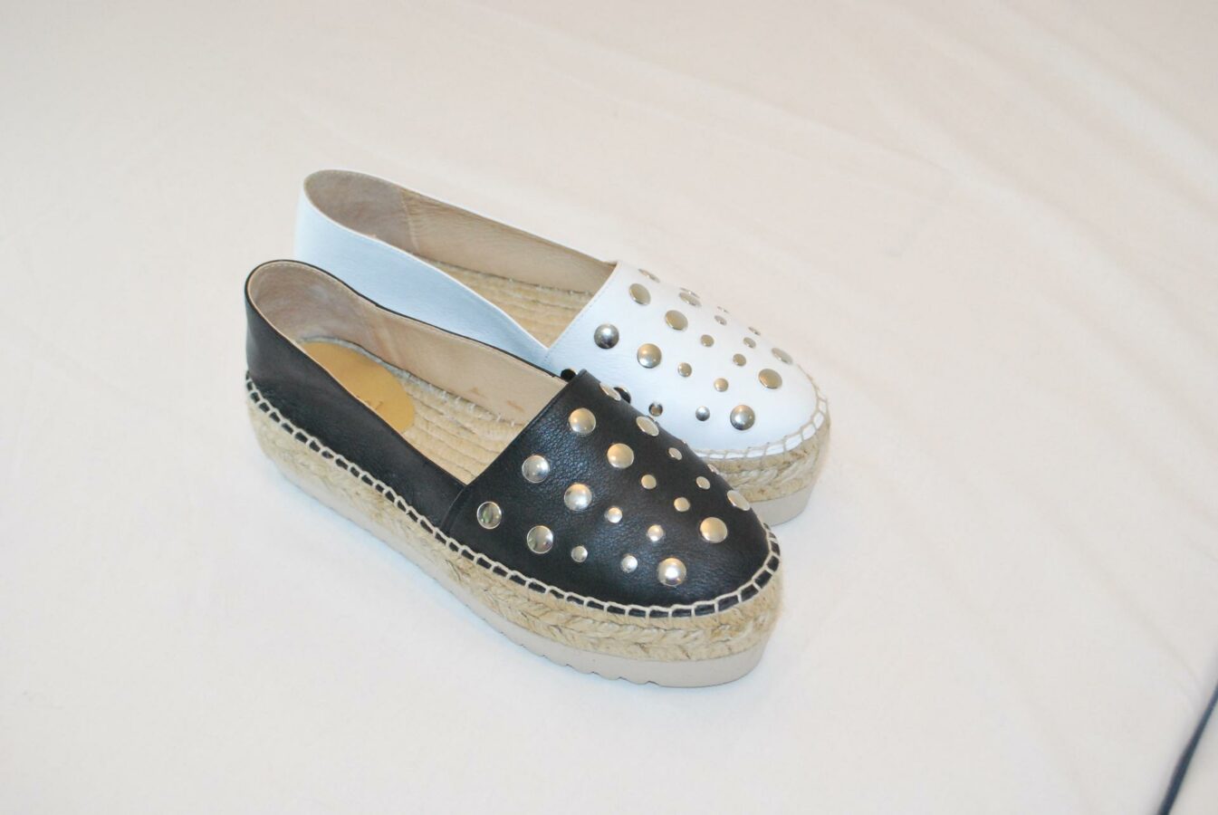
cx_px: 609
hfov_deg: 41.1
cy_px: 408
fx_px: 1626
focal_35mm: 48
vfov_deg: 28.1
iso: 1600
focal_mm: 32
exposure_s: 1/160
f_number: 5.6
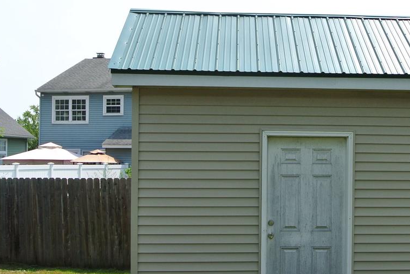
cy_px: 156
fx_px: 672
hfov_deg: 33.3
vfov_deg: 23.0
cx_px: 305
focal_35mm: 59
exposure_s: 1/640
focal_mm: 11.8
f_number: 4.5
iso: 100
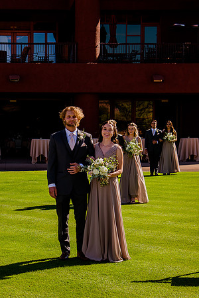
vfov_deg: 23.9
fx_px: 705
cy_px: 148
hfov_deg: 16.0
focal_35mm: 85
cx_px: 38
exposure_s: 1/320
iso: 125
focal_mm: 50
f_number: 5.6
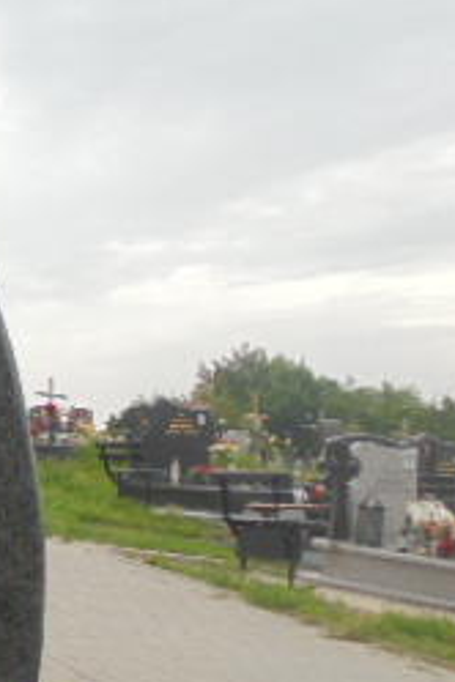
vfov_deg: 22.3
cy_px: 416
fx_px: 1725
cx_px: -386
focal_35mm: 91
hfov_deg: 13.4
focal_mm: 6.1
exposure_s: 1/160
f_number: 4
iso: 100
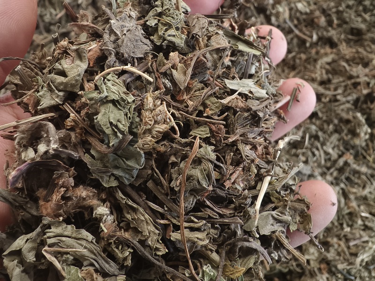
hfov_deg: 69.4
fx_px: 271
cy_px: 140
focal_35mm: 25
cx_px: 188
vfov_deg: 54.9
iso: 605
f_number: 2
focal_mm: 2.32
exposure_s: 1/50
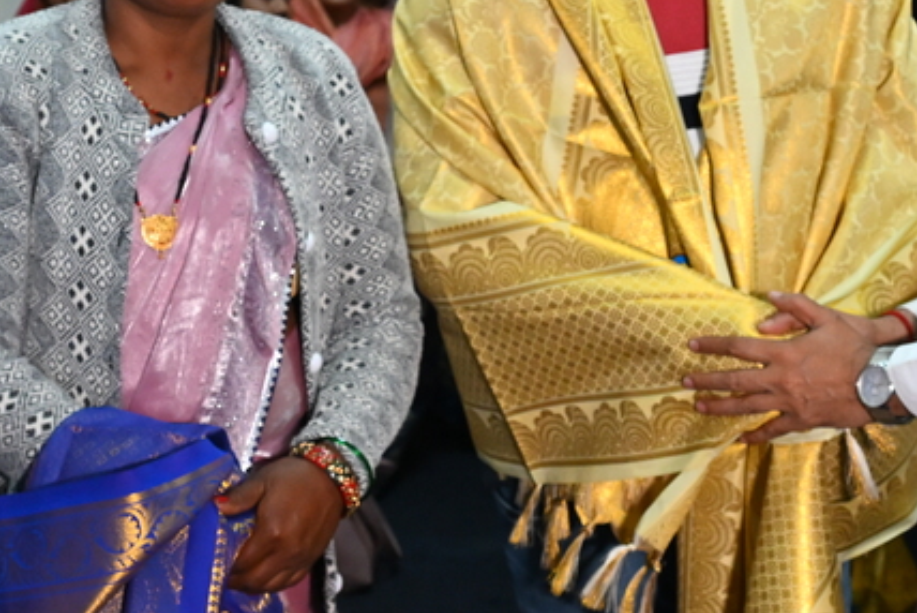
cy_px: 126
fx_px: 2328
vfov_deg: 14.9
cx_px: 373
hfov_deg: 22.3
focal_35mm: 91
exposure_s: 1/60
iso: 3200
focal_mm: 34.5
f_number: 5.6
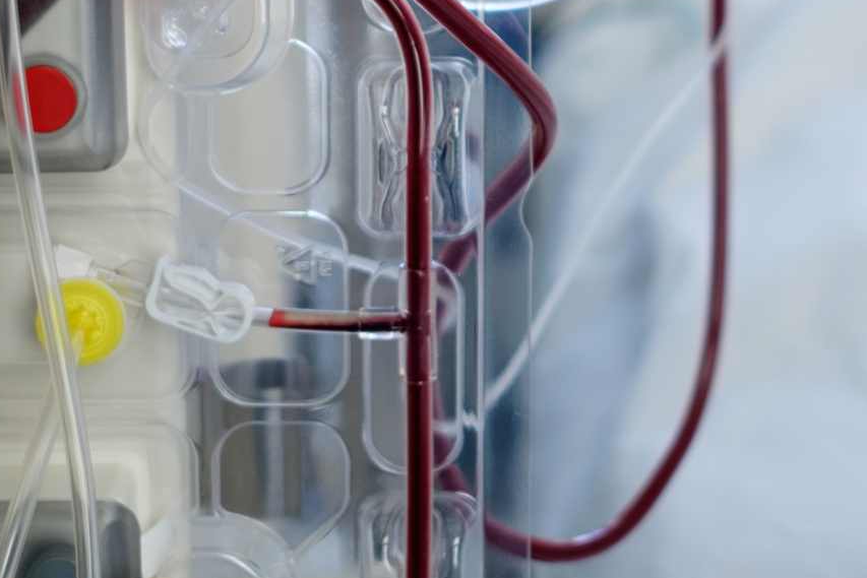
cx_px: 512
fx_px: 2529
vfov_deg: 12.8
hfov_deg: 19.4
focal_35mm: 105
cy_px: -100
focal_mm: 23
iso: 200
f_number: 2
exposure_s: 1/180
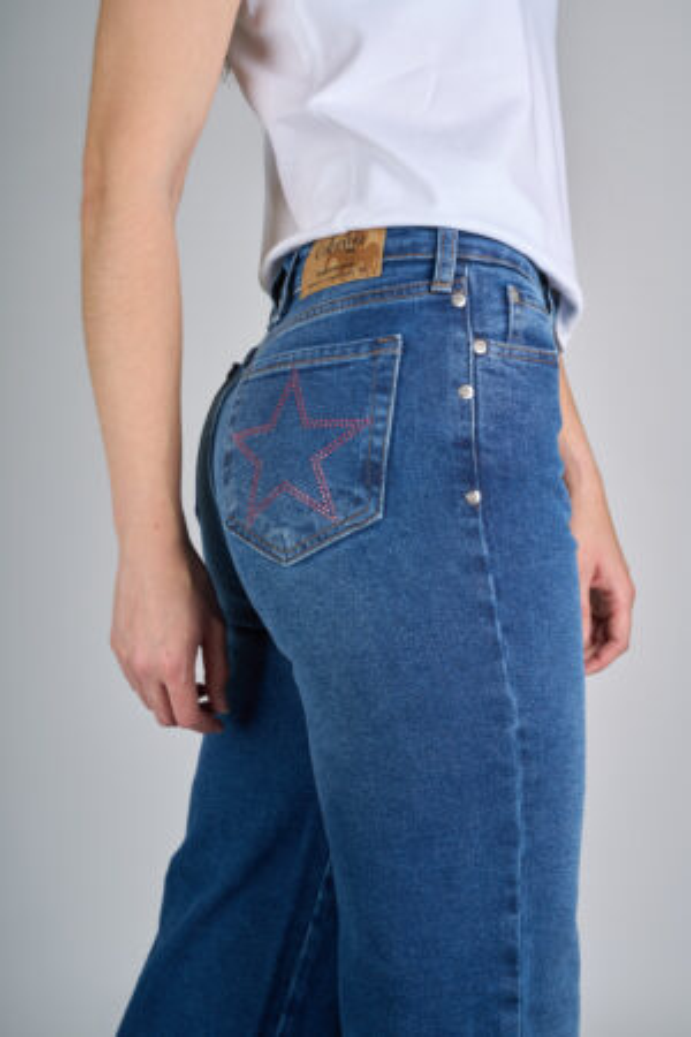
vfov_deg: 33.5
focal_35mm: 60
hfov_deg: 22.7
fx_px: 1724
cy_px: 518
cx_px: 346
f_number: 13
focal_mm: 59.9
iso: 100
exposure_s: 1/200
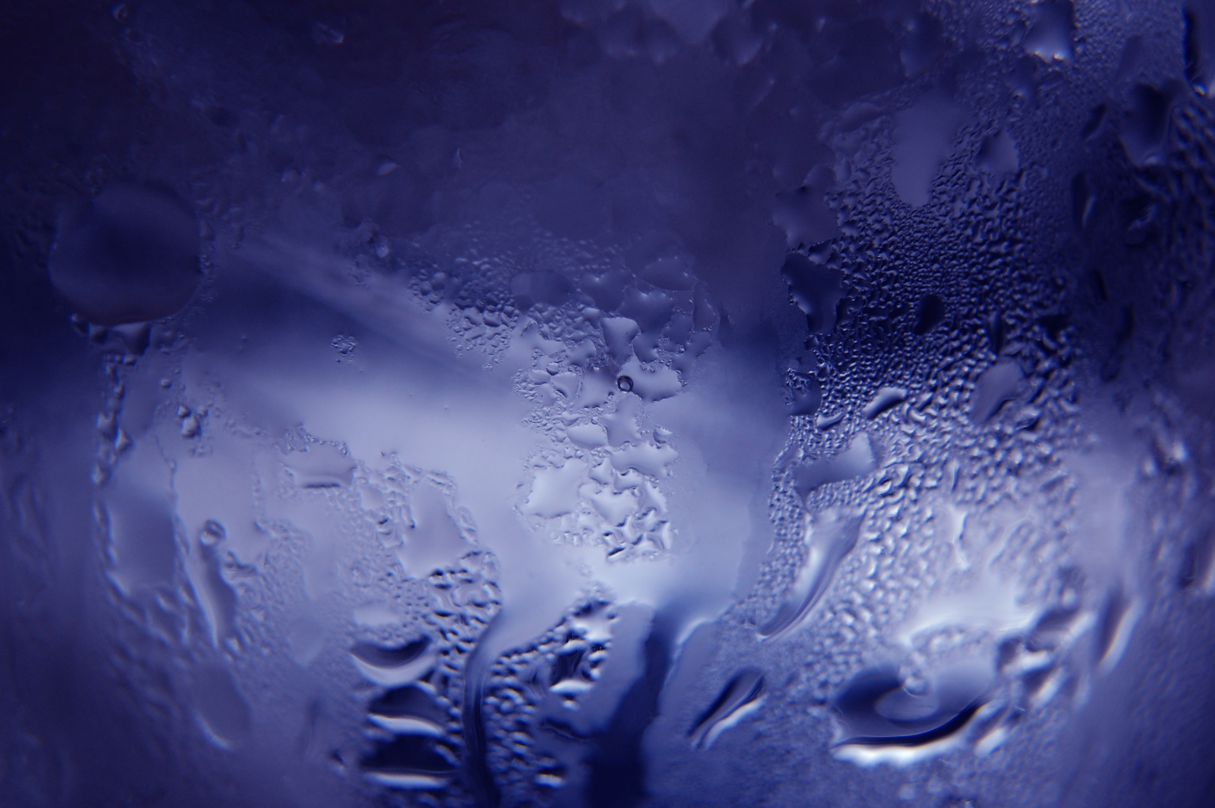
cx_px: 630
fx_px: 2226
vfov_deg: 20.6
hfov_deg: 30.5
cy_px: 390
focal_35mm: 66
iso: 400
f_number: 5.6
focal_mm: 42
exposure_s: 1/125
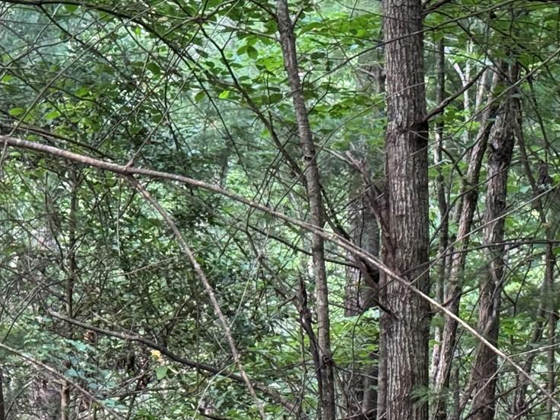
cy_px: 428
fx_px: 2167
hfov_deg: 14.7
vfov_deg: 11.0
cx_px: 341
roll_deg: -0.3
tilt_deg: -9.9
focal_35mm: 134
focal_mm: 6.76
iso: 200
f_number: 1.78
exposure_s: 1/60
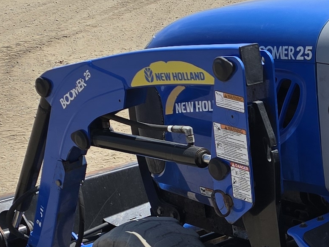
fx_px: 1131
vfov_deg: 12.3
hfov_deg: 15.3
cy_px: 250
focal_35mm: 119
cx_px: 493
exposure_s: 1/864
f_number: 1.7
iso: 12
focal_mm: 6.3
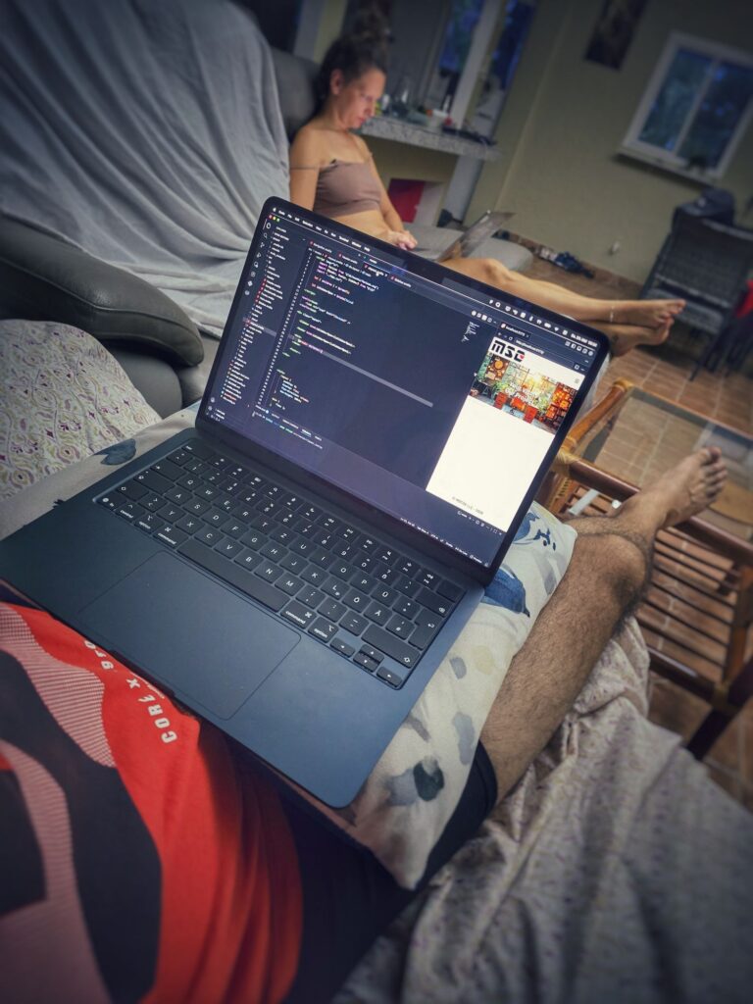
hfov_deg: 58.9
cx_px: 376
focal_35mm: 23
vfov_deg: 73.9
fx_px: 667
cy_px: 502
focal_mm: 6.3
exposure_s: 1/60
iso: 1600
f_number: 1.7
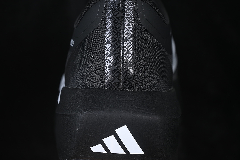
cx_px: 120
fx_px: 500
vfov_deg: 18.2
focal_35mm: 75
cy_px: 80
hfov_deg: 27.0
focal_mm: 50
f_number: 6.3
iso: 160
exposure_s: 1/60
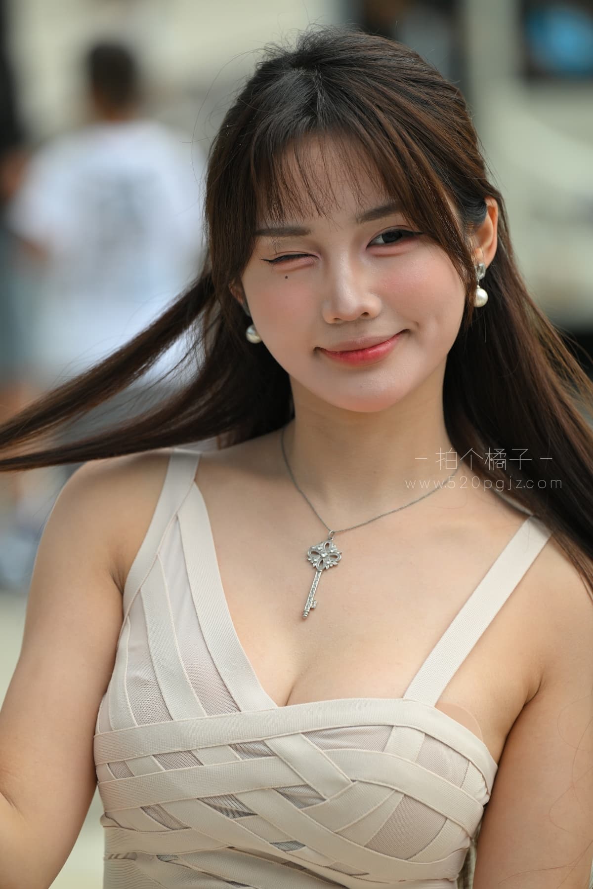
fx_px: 4941
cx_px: 296
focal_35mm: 200
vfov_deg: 10.3
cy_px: 444
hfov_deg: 6.9
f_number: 4
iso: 400
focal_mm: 200
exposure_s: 1/640
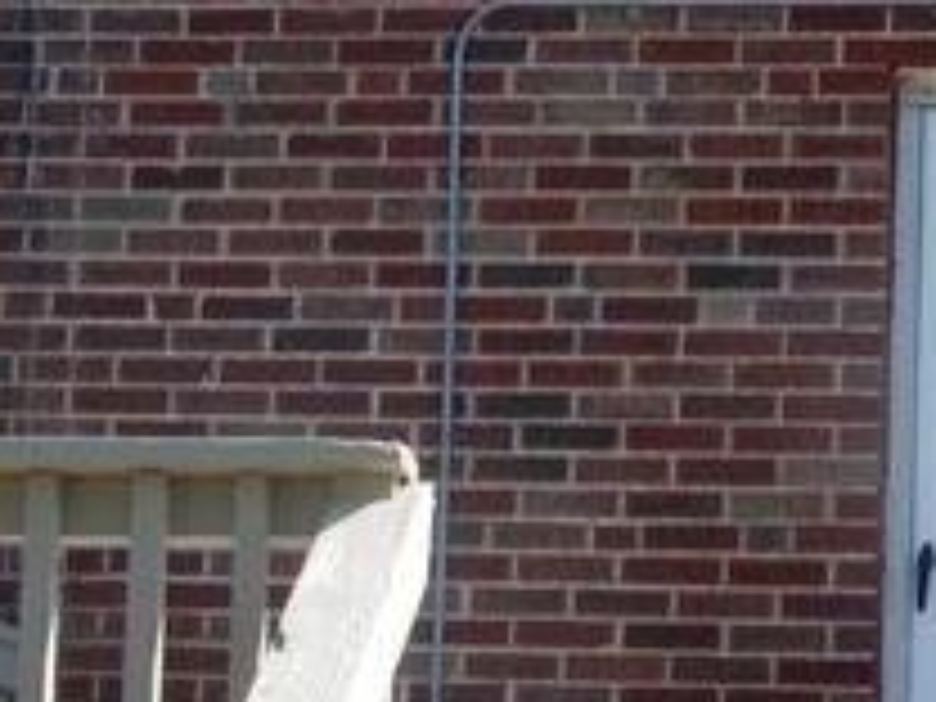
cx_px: 734
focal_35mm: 148
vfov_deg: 9.9
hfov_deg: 13.3
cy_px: 716
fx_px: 4002
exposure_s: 1/640
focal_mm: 5.4
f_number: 4
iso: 125
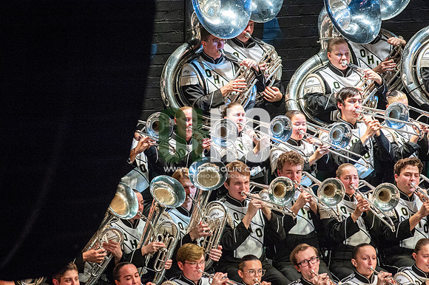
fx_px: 3573
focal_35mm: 300
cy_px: 142
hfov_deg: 6.9
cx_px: 214
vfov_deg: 4.6
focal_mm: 300
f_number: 5.6
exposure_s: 1/400
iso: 5000
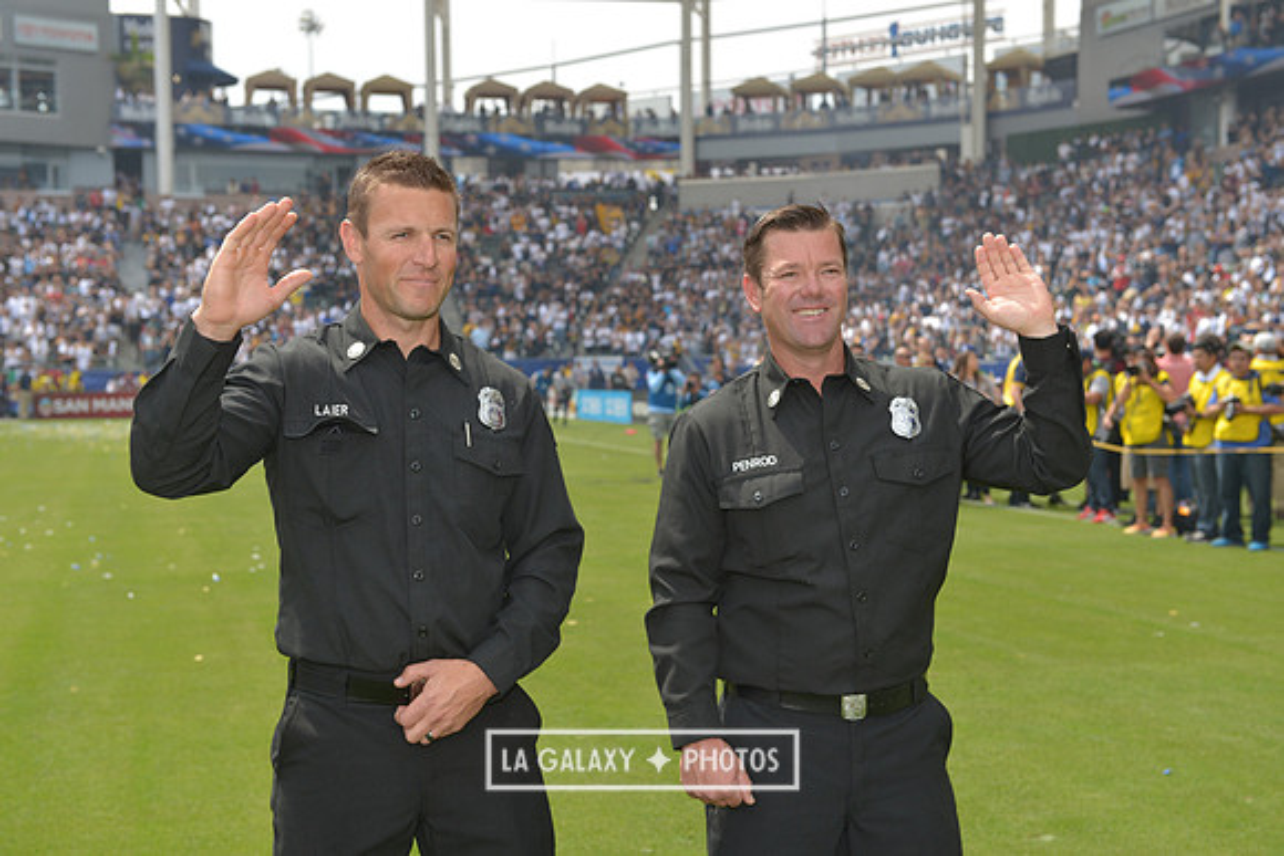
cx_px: 642
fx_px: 1855
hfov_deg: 38.2
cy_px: 428
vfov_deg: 26.0
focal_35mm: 52
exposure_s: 1/800
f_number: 5
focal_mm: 52
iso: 200
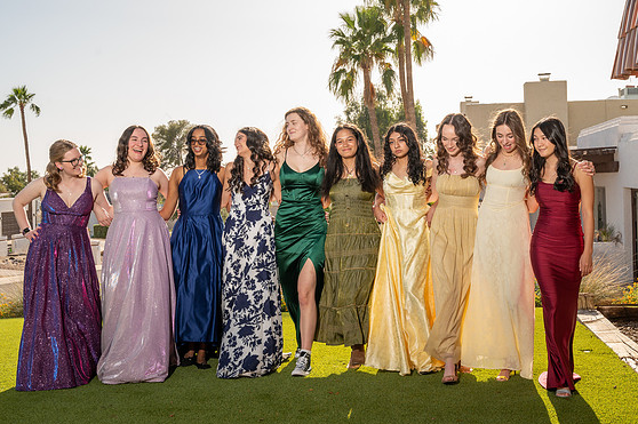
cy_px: 184
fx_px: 850
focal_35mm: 48
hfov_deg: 41.0
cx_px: 368
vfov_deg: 28.0
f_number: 8
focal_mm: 39
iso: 100
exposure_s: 1/200
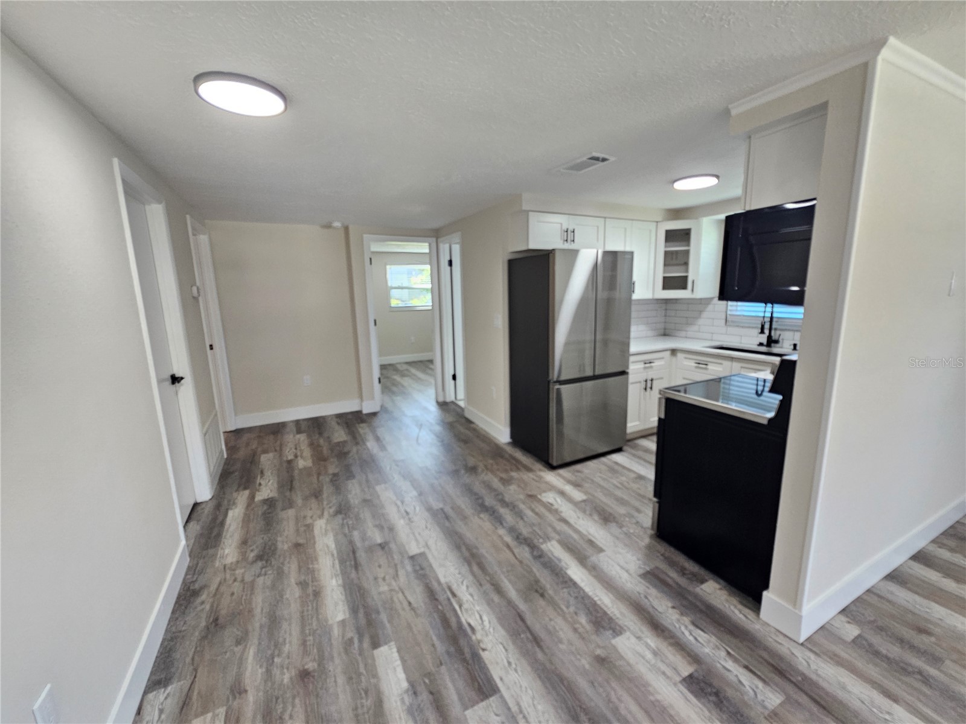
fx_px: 363
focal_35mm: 13
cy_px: 362
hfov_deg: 106.2
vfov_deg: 89.9
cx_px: 483
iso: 200
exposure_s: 1/60
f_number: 2.2
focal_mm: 2.2
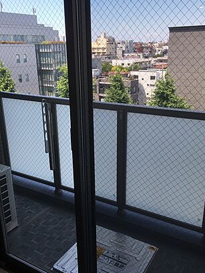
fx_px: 268
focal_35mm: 34
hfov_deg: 41.8
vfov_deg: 53.9
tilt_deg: -16.9
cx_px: 99
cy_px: 141
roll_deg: +1.3
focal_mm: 4.15
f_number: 2.2
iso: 25
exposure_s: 1/439
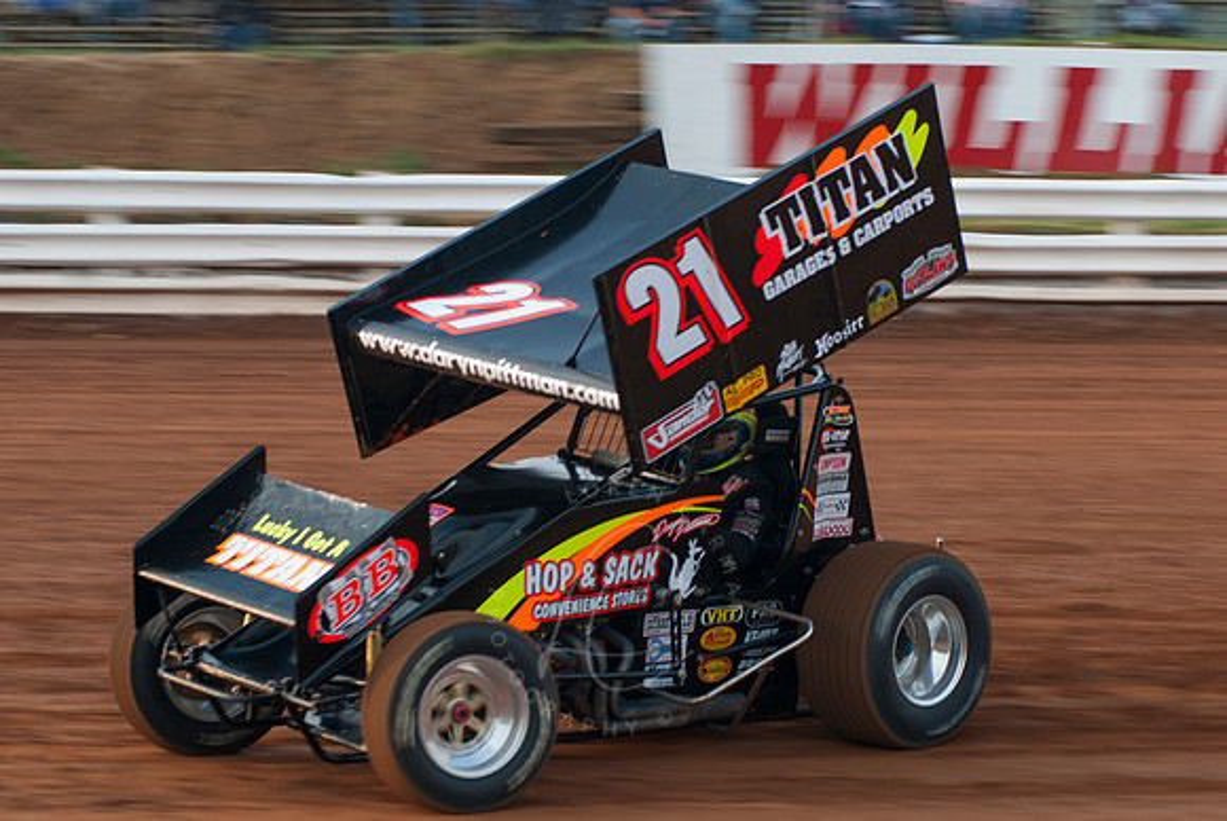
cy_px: 410
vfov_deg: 11.4
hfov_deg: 17.0
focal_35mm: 120
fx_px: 4094
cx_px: 614
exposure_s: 1/320
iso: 250
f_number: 4
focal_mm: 80
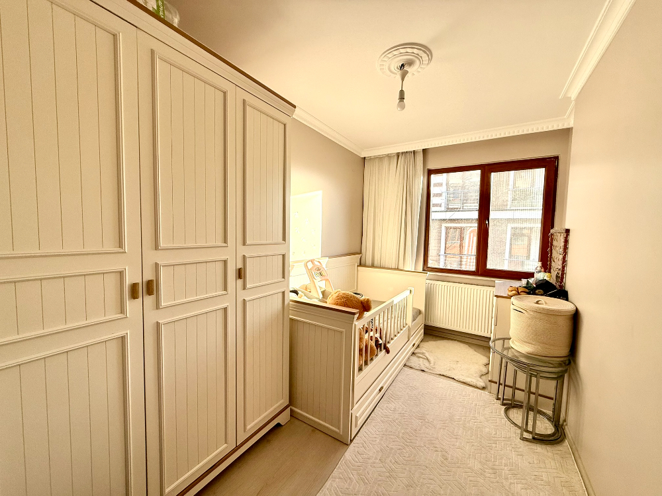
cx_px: 331
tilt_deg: -3.1
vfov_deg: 85.7
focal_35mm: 14
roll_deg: -0.9
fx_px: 268
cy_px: 248
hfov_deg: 102.1
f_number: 2.2
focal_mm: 2.22
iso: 64
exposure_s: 1/310
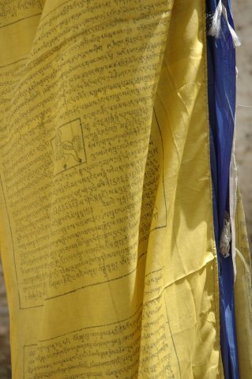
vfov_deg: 26.0
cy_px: 190
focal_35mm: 78
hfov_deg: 17.5
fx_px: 821
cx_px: 126
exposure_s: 1/500
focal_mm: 52
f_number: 5.6
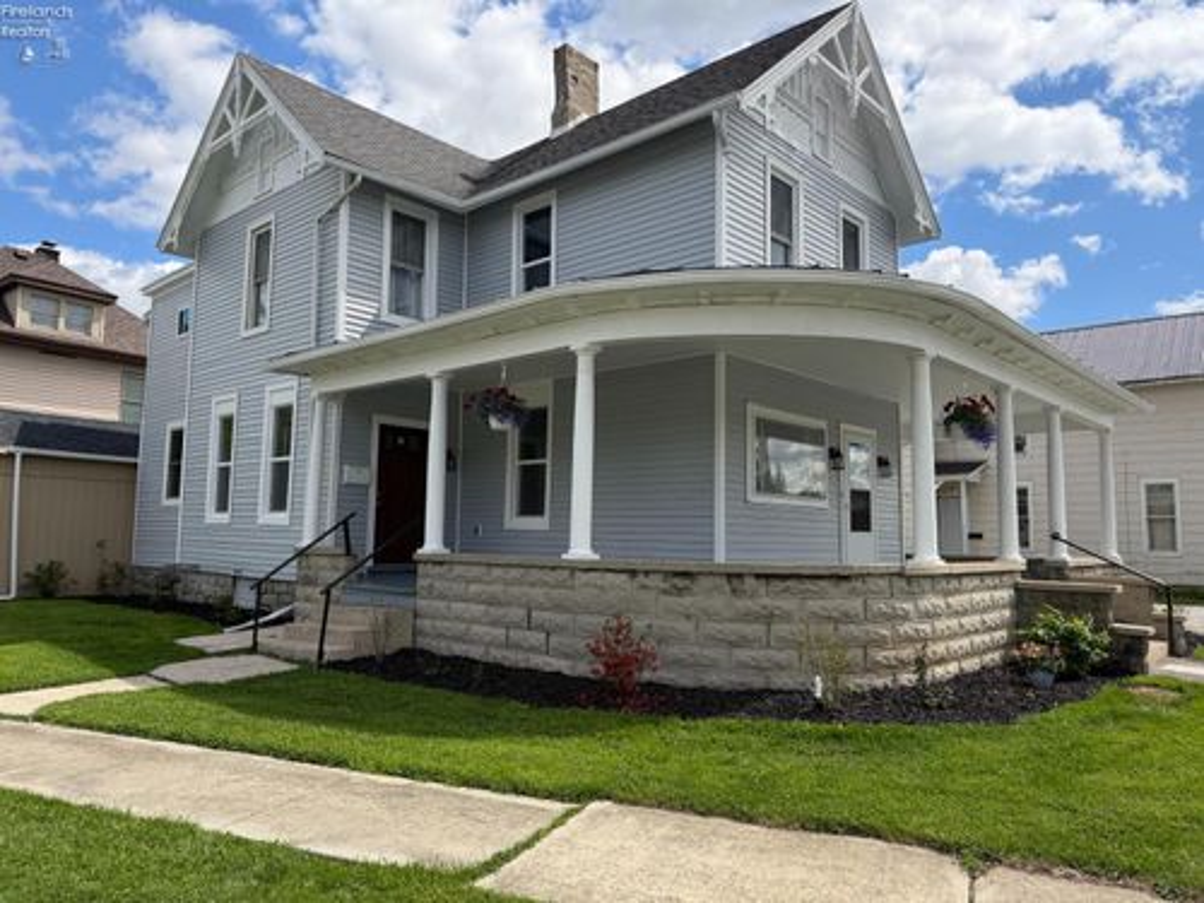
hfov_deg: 71.6
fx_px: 835
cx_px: 602
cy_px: 452
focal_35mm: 24
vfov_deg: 56.8
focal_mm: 6.76
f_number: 1.78
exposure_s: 1/5319
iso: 125
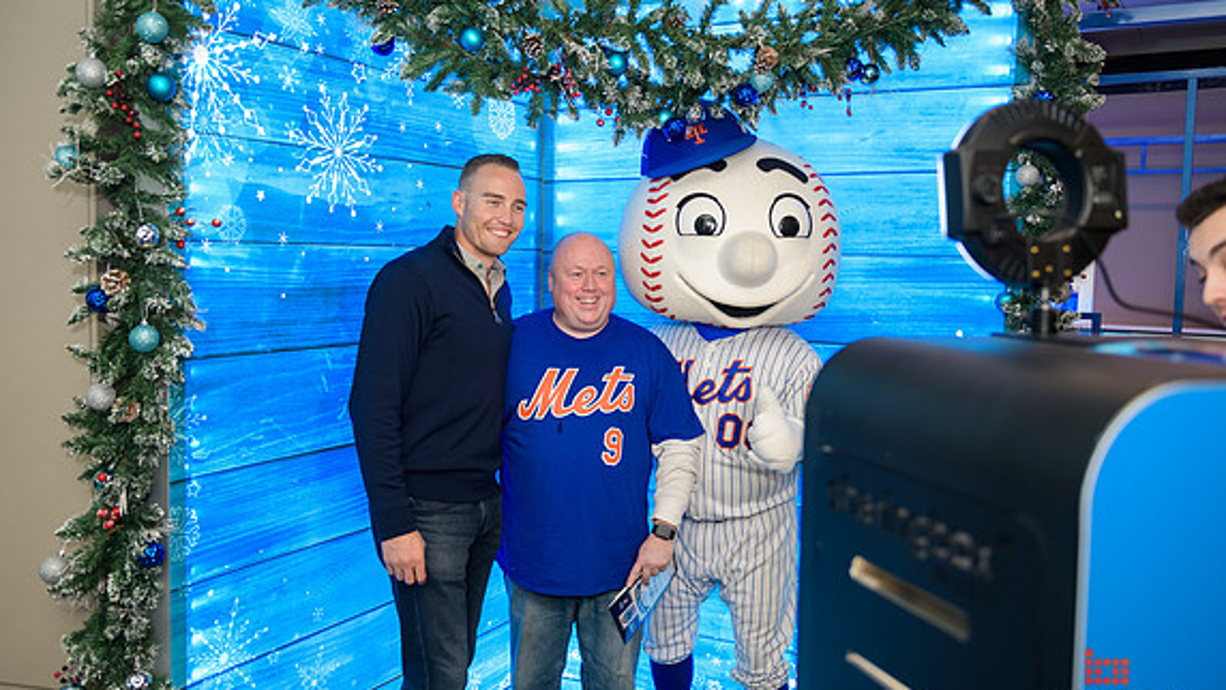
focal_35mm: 34
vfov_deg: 34.7
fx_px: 1105
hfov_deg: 58.0
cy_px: 346
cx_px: 615
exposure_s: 1/125
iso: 400
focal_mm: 32
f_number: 3.2
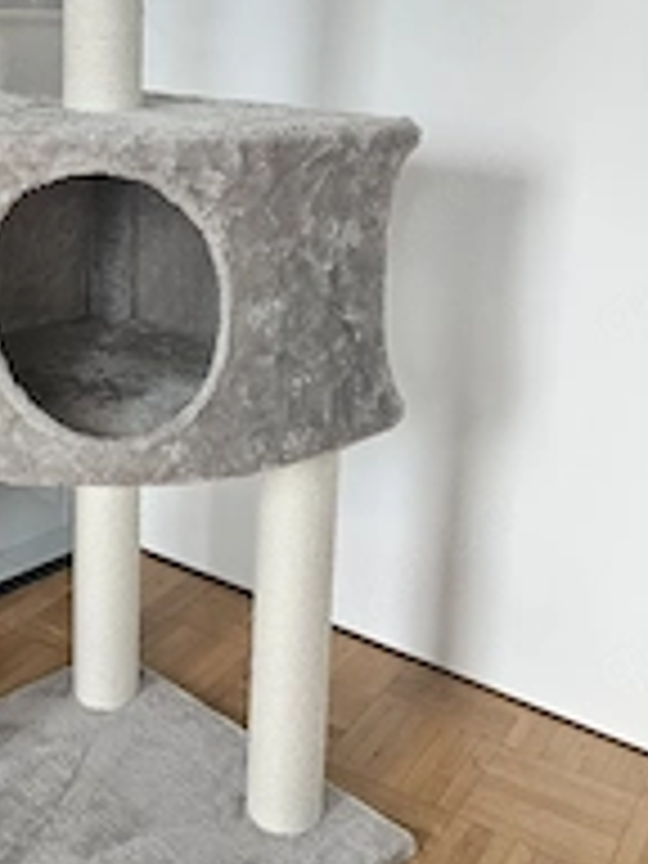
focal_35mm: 48
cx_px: 135
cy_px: 288
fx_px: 1198
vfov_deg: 39.2
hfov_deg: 29.6
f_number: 1.8
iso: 160
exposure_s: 1/100
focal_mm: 5.4
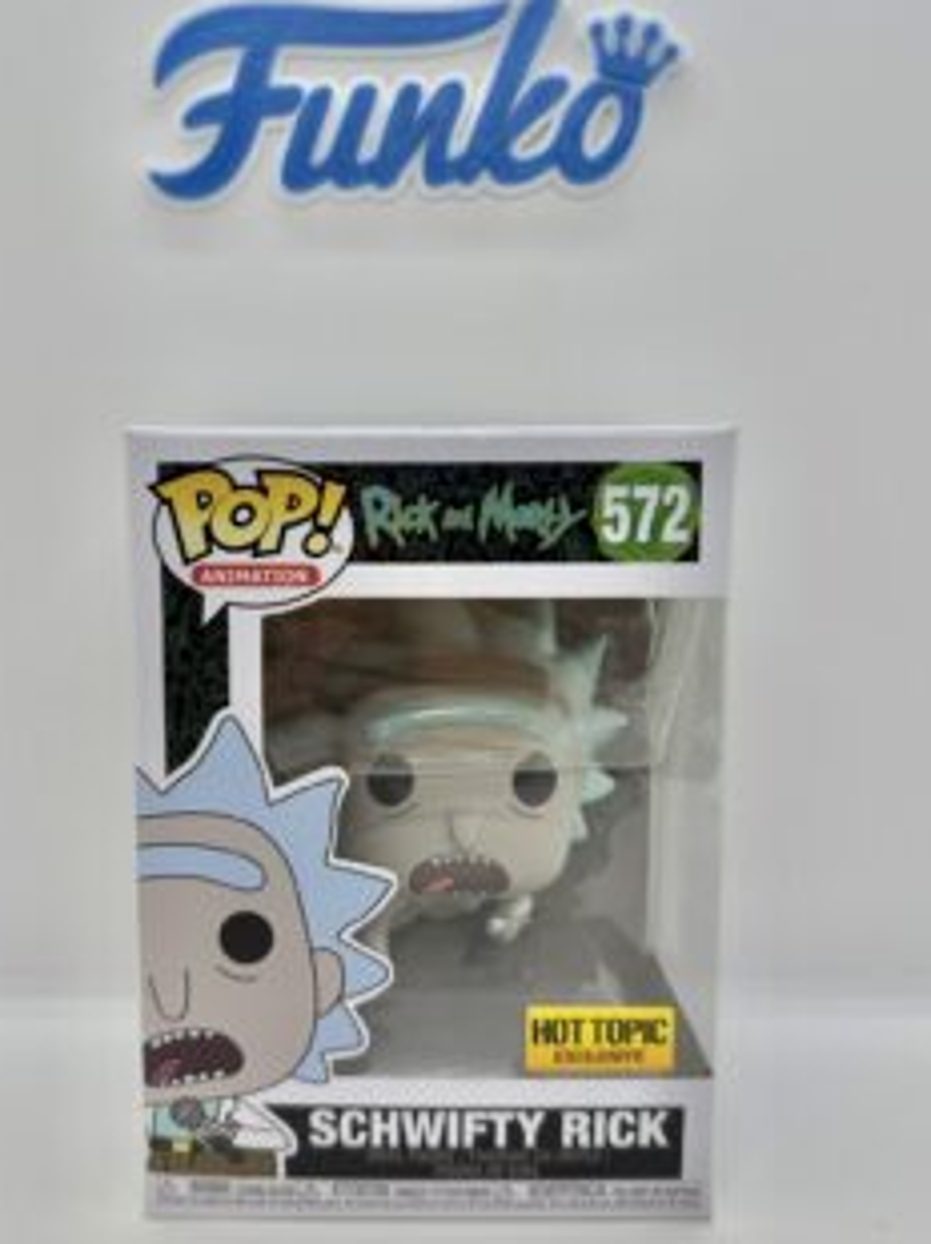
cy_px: 602
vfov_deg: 58.4
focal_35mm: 31
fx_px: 1113
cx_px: 413
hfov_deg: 45.3
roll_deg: +0.5
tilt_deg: -4.8
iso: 80
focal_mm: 6.76
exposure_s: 1/294
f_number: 1.78
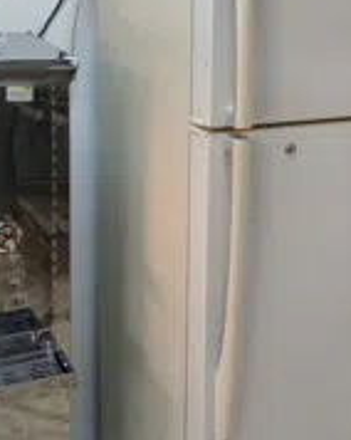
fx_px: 741
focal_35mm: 57
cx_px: 222
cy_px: 146
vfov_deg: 32.8
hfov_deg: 26.5
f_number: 1.8
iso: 160
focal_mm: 3.98
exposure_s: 1/50
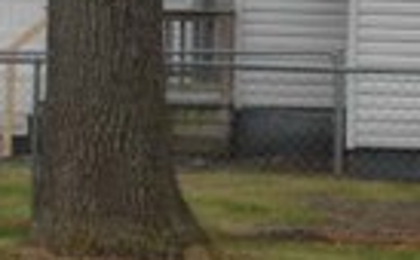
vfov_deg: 10.0
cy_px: 6
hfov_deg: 15.9
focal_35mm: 129
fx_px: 1474
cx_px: 426
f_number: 3.3
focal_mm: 4.9
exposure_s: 1/180
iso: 80
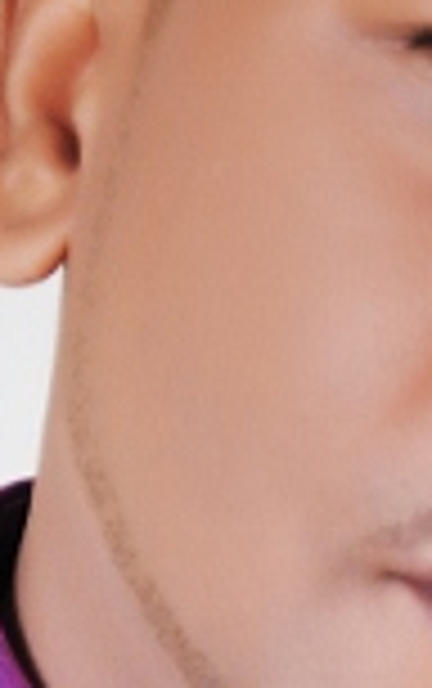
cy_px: 1106
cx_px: 544
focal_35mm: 958
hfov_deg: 1.4
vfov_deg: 2.2
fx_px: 17996
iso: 200
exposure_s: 1/80
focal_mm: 120
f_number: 4.8
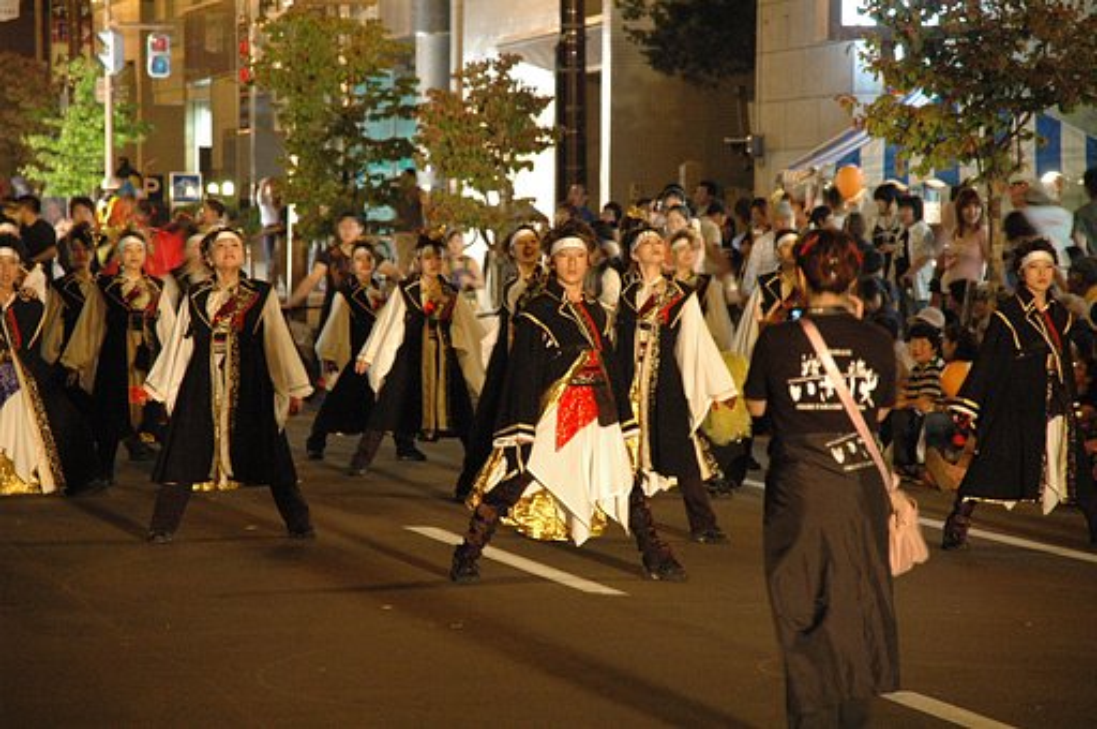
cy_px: 364
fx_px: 5706
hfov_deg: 11.0
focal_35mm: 188
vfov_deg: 7.3
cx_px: 548
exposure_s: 1/6
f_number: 5.6
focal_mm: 125
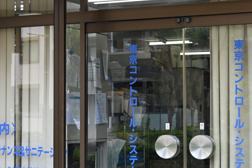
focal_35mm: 67
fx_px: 469
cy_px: 81
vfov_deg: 20.3
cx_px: 105
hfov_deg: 30.0
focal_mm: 43
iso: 200
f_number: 4
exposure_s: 1/250
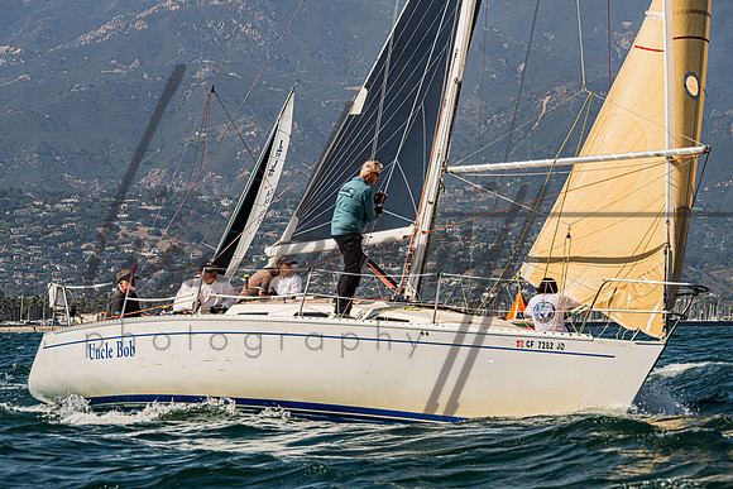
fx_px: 3504
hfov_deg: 11.9
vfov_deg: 8.0
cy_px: 233
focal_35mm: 172
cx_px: 357
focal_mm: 145
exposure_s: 1/2500
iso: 500
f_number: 8
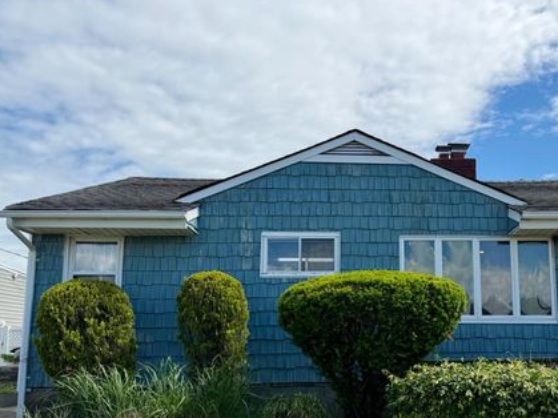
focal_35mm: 34
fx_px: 548
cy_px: 279
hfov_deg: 53.0
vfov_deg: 41.2
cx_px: 369
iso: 80
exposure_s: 1/5319
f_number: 1.78
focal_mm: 6.76
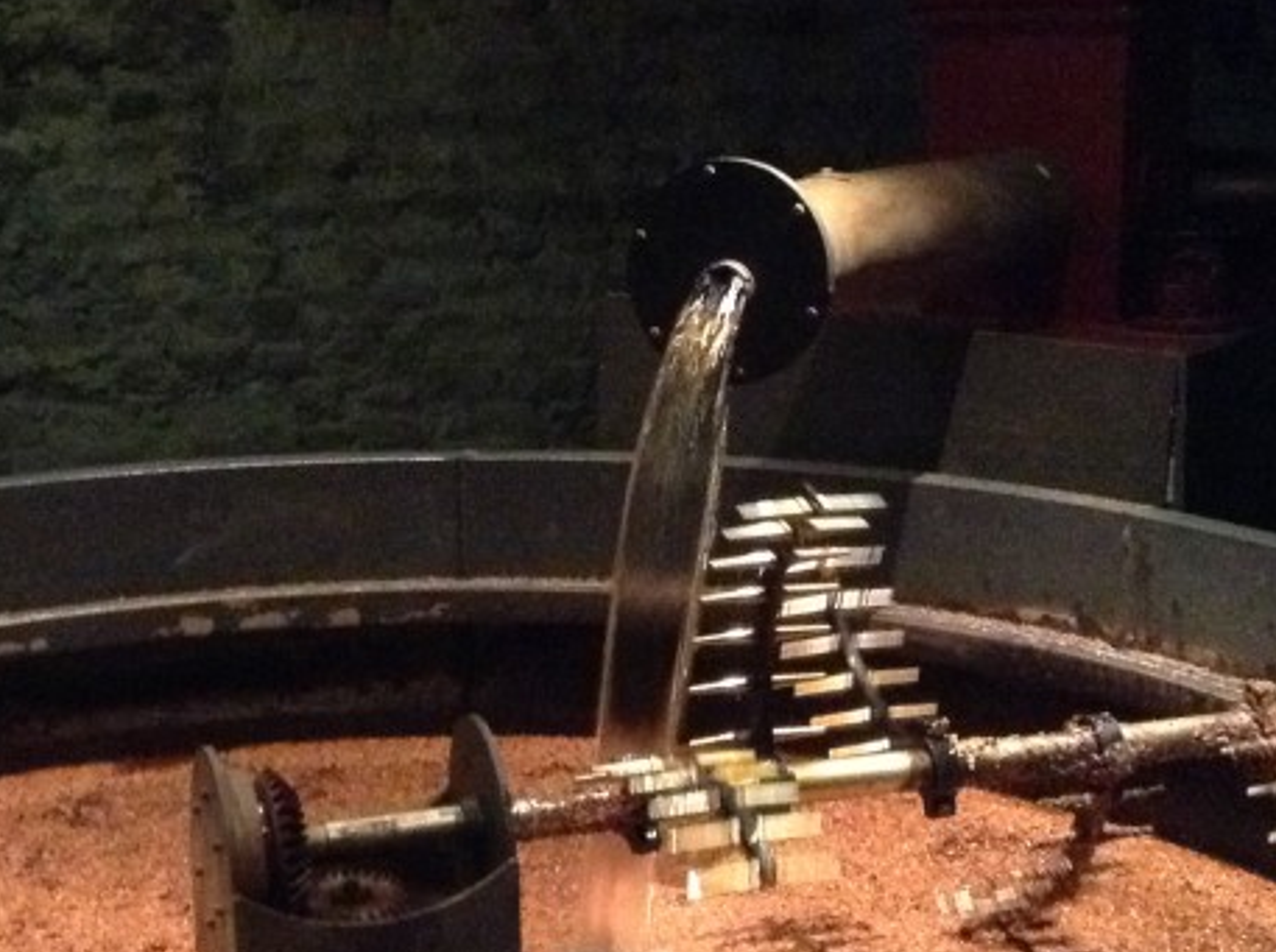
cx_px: 519
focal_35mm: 74
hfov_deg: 26.3
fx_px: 2723
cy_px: 430
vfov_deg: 19.8
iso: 640
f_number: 2.4
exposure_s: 1/15
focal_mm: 3.3
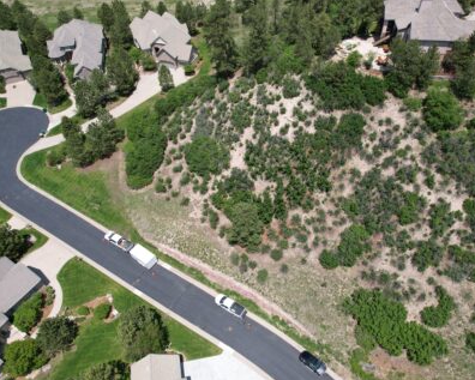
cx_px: 267
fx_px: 352
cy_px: 191
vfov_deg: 56.8
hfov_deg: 67.8
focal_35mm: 25
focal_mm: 8.38
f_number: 2.8
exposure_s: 1/1500
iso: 100
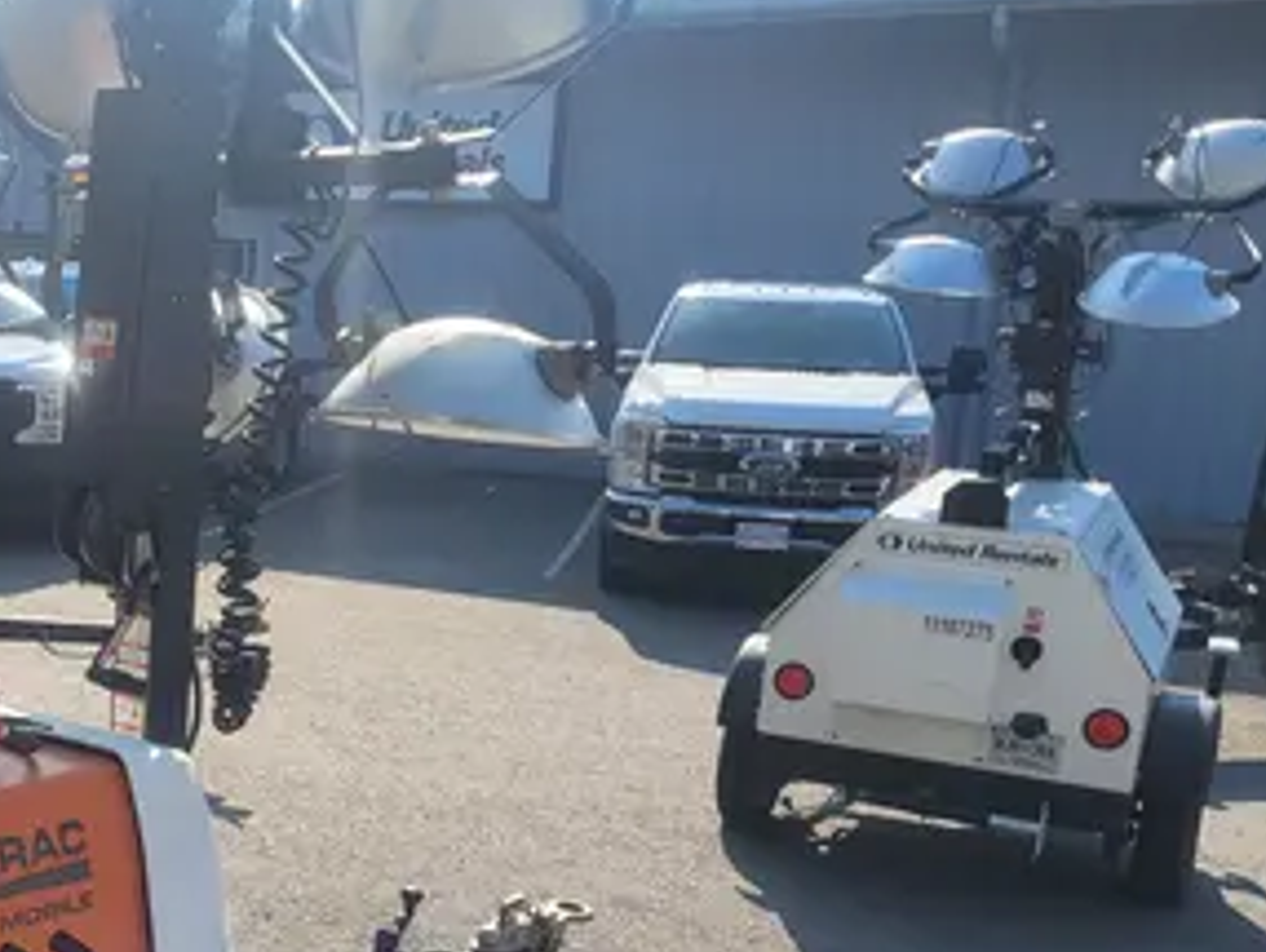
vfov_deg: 28.6
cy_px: 742
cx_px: 181
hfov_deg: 36.3
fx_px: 1830
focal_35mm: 50
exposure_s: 1/2111
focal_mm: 5.4
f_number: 1.8
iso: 40
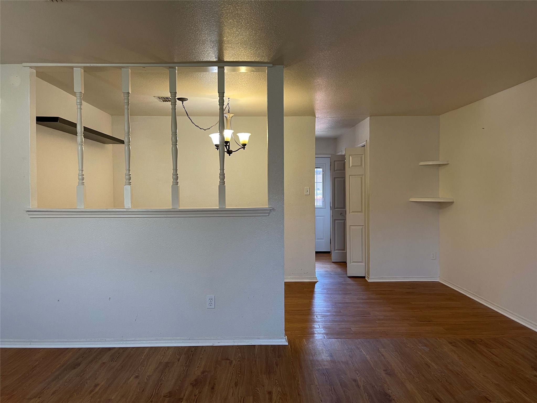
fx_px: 403
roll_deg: -0.2
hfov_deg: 67.3
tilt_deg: -2.6
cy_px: 202
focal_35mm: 26
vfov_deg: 53.1
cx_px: 268
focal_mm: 5.1
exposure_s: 1/60
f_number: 1.6
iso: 160
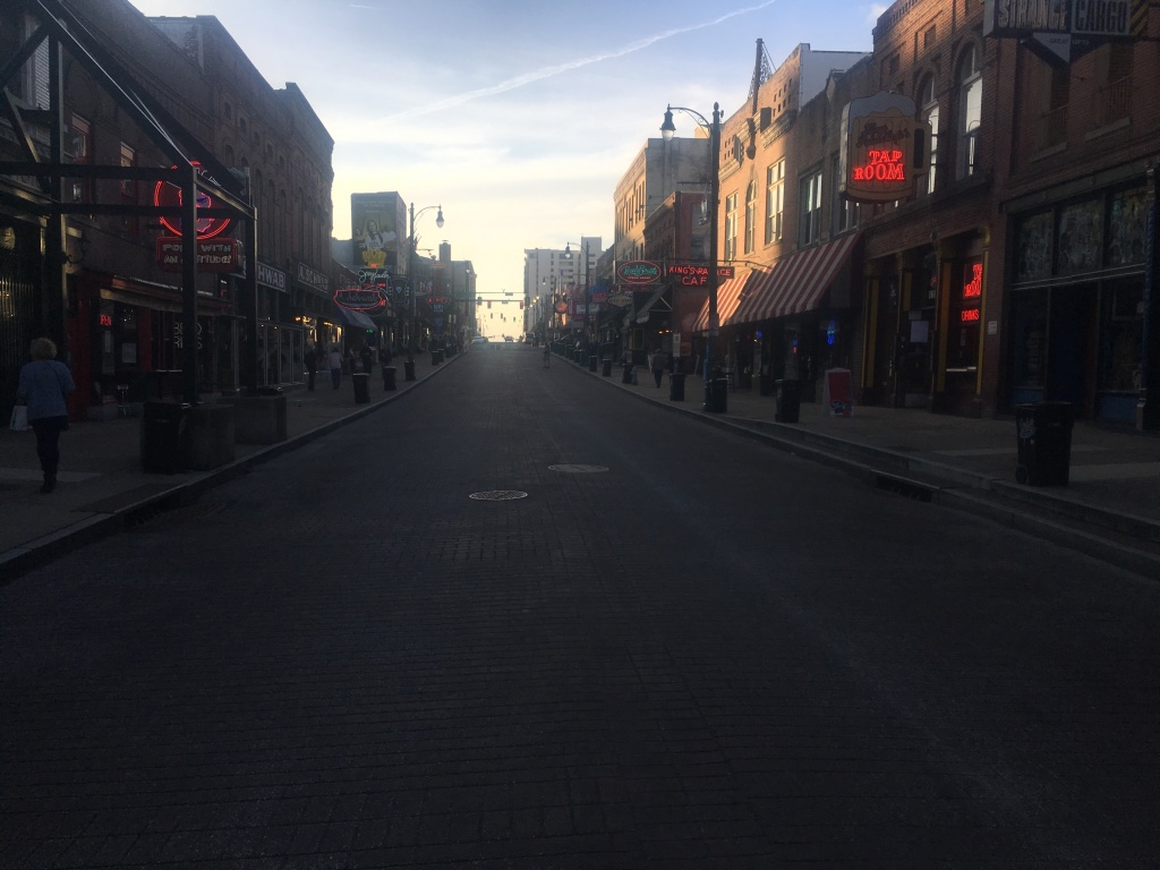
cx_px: 580
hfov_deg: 61.7
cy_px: 435
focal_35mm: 29
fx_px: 972
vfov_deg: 48.2
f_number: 2.2
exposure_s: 1/1479
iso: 25
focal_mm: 4.15
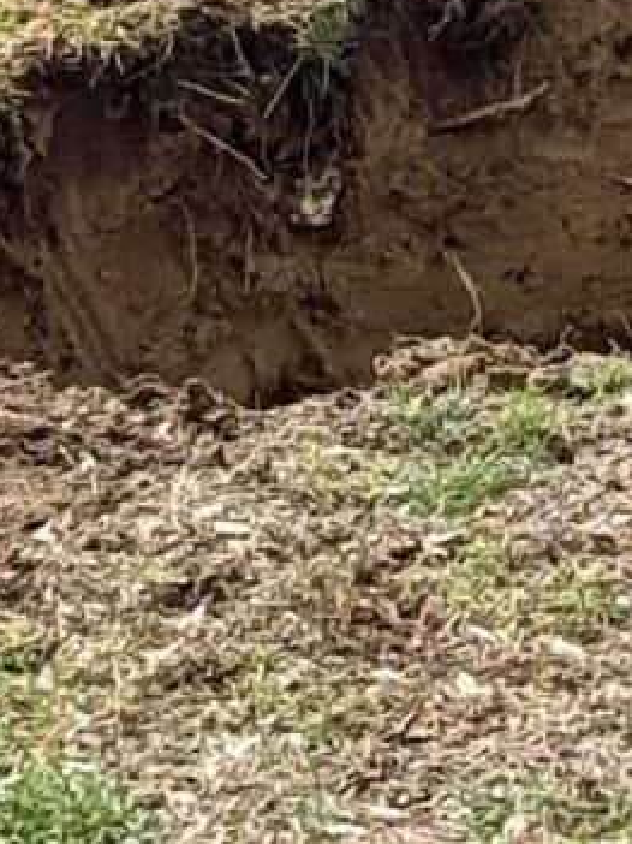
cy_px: -1075
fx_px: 8525
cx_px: 1831
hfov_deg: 4.1
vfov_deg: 5.5
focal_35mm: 350
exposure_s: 1/1608
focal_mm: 6.76
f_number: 1.78
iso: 64
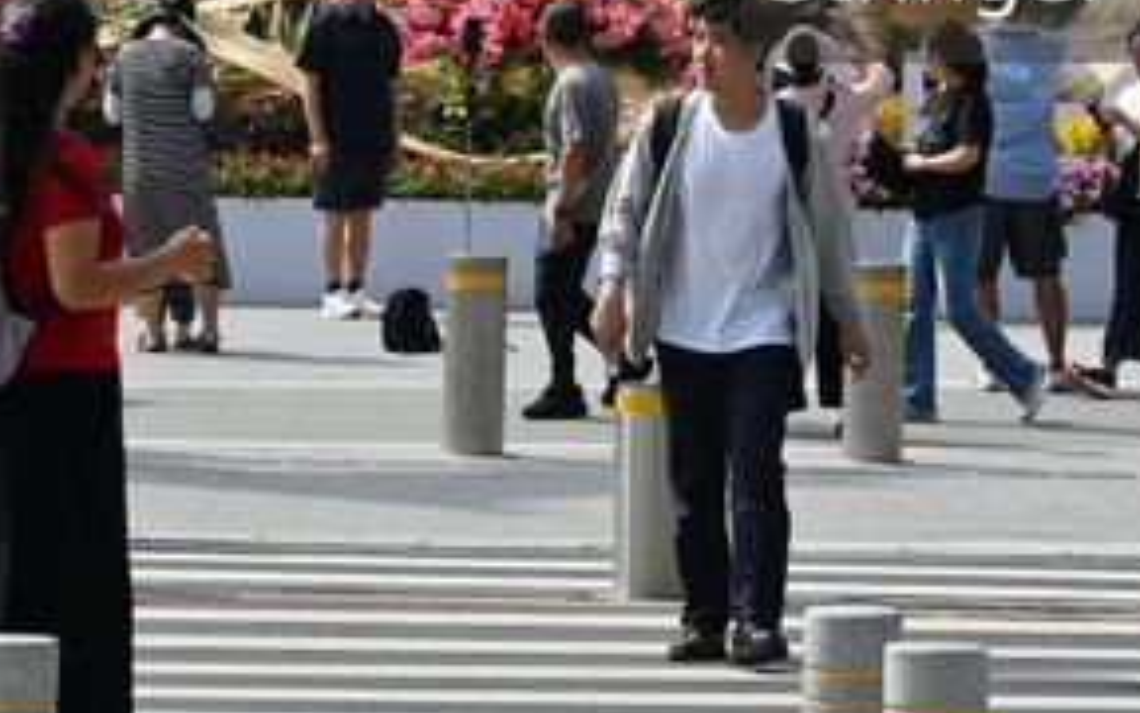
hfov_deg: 8.6
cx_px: 376
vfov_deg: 5.4
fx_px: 7550
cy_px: -358
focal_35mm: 243
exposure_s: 1/640
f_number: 9
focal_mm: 67
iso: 280
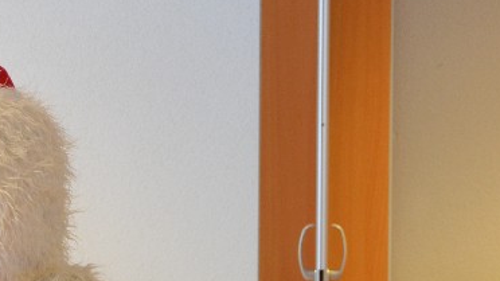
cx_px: 216
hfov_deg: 11.3
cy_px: 298
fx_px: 2518
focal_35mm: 190
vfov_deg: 6.4
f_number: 4.5
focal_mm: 44
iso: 800
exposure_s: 1/40
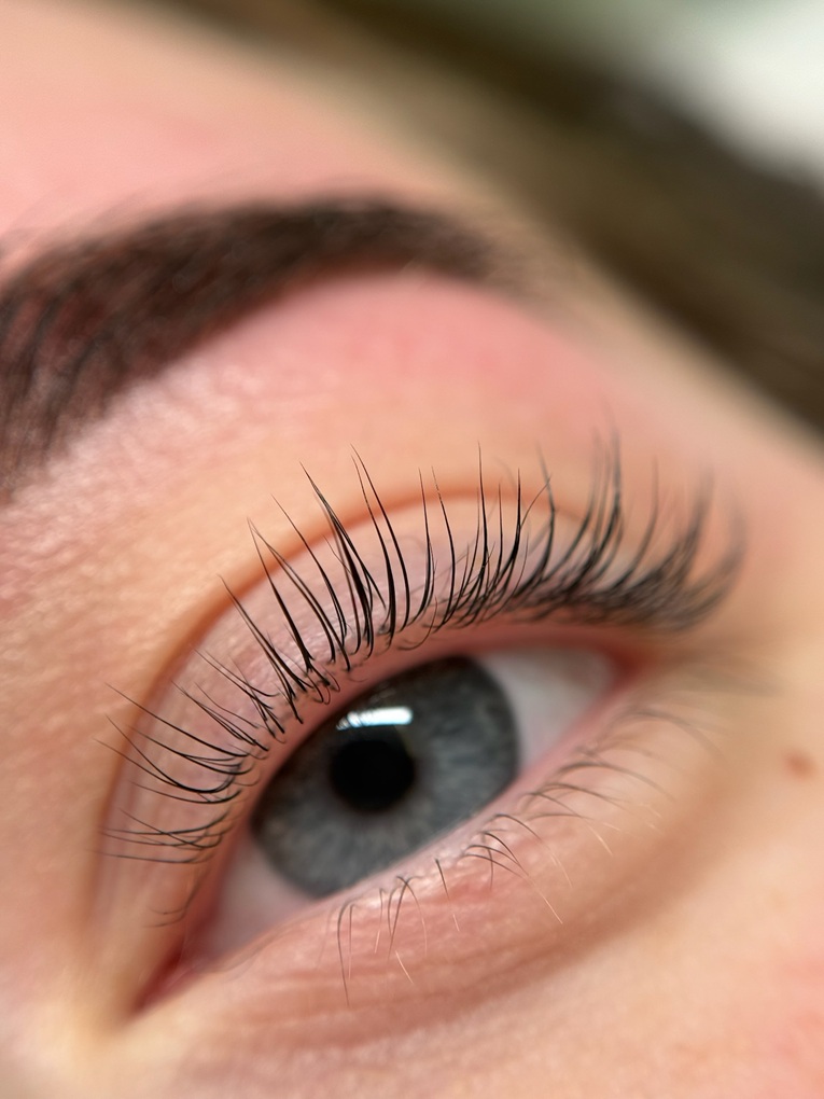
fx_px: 1523
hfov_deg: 30.3
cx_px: 412
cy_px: 550
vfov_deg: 39.7
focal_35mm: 48
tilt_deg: -56.0
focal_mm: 6.76
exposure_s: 1/120
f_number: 1.78
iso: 50
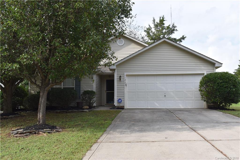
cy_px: 80
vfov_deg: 36.8
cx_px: 120
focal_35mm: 36
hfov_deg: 53.1
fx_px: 240
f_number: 8
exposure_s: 1/250
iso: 200
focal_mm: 24
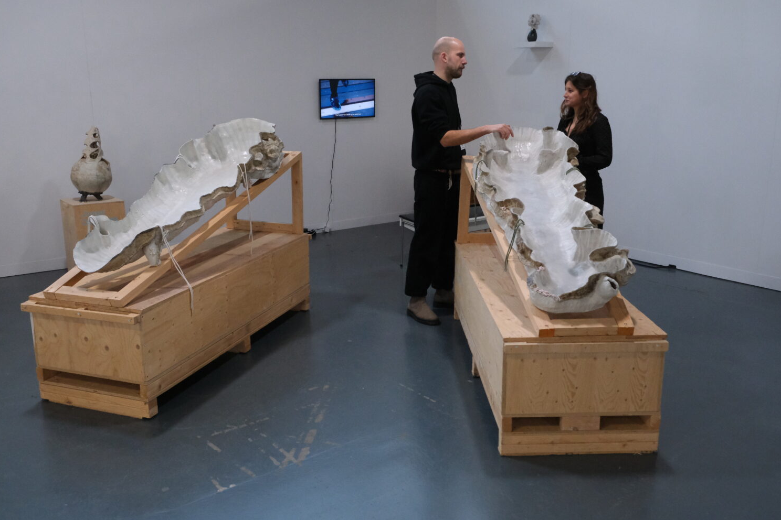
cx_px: 380
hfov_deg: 58.7
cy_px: 259
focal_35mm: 32
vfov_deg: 41.1
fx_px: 694
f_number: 7.1
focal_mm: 20.5
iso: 4000
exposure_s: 1/250
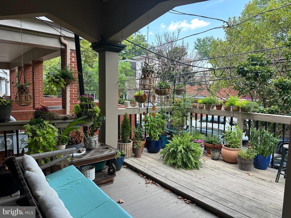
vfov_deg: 56.8
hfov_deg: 71.6
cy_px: 109
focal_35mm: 24
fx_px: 202
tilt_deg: -4.3
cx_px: 146
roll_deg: -1.8
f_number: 1.78
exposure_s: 1/511
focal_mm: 6.86
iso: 80
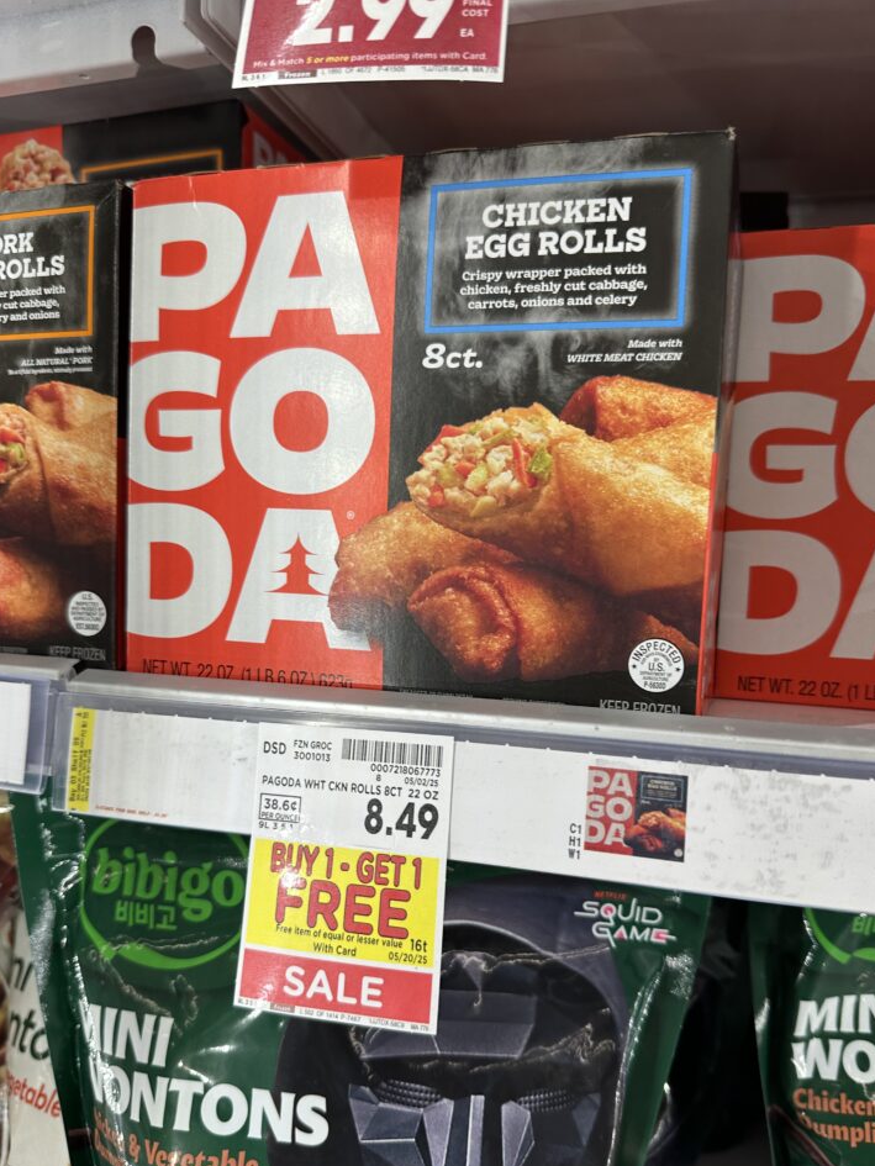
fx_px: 876
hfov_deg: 53.0
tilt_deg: -3.5
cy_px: 631
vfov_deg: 67.2
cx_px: 464
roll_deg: -4.3
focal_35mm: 26
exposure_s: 1/123
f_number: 1.78
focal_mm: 6.86
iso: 80
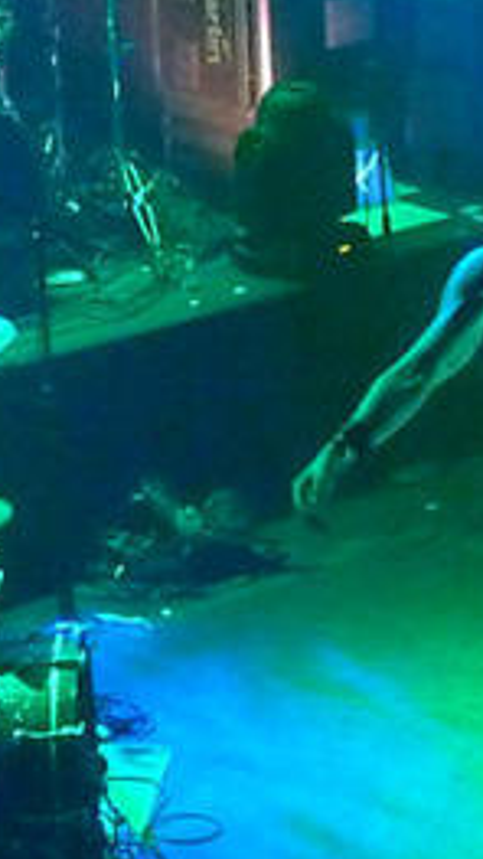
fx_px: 3437
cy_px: 457
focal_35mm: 151
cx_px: 525
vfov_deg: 14.2
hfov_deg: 8.0
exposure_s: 1/15
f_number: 4.4
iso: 3200
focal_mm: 10.1
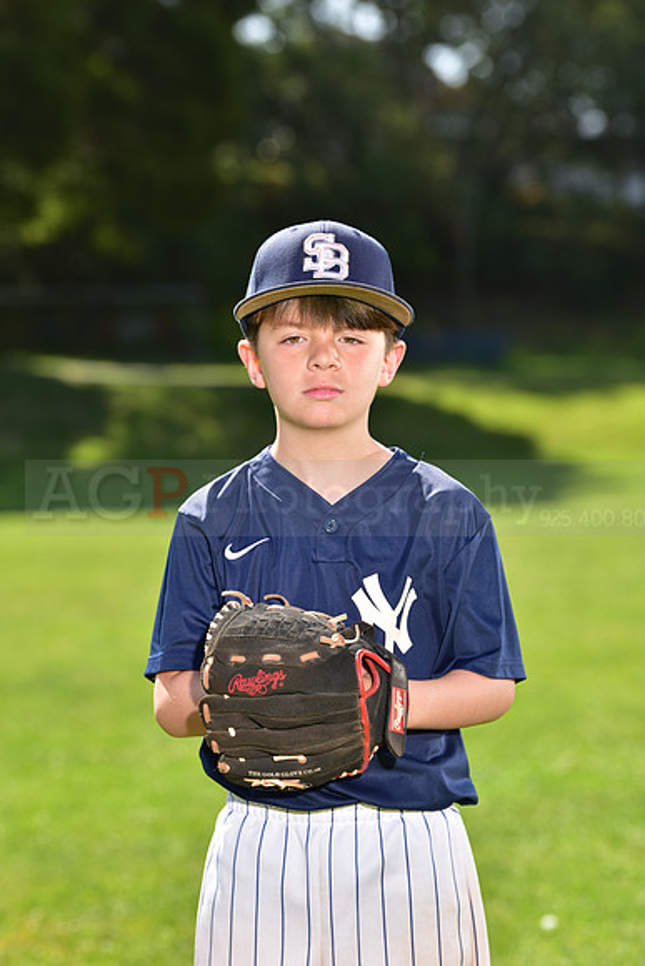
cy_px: 483
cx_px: 322
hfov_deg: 9.8
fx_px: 3760
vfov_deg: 14.7
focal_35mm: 140
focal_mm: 140
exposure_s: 1/250
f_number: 5.6
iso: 100
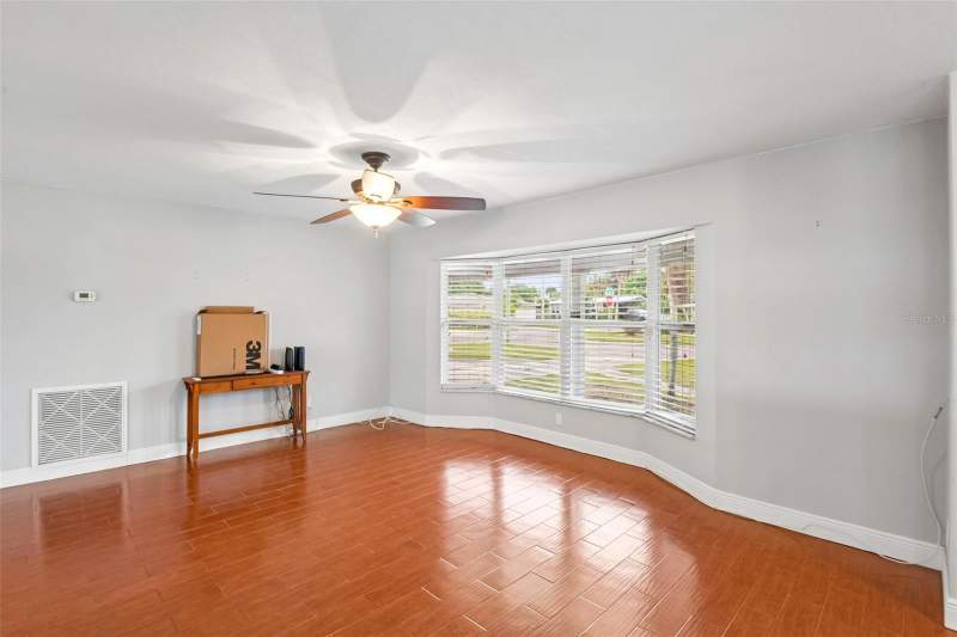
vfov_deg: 73.7
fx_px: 425
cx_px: 478
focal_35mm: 16
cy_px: 318
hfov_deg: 96.7
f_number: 8
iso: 400
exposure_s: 1/10
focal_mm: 16
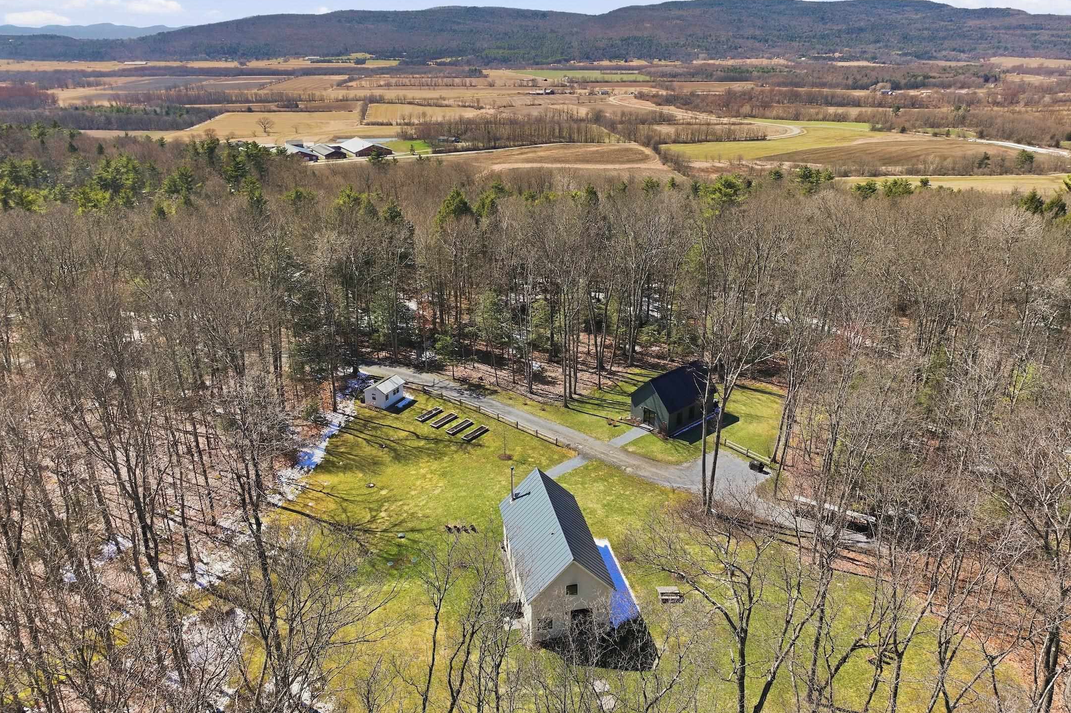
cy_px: 354
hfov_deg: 71.5
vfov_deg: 51.3
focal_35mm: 25
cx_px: 536
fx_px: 744
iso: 160
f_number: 2.8
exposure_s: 1/2500
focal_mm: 12.3
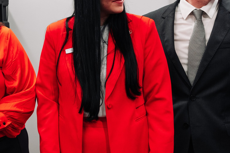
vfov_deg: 20.3
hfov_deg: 27.1
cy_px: 57
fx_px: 428
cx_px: -35
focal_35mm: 67
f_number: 3.5
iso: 640
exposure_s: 1/125
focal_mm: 24
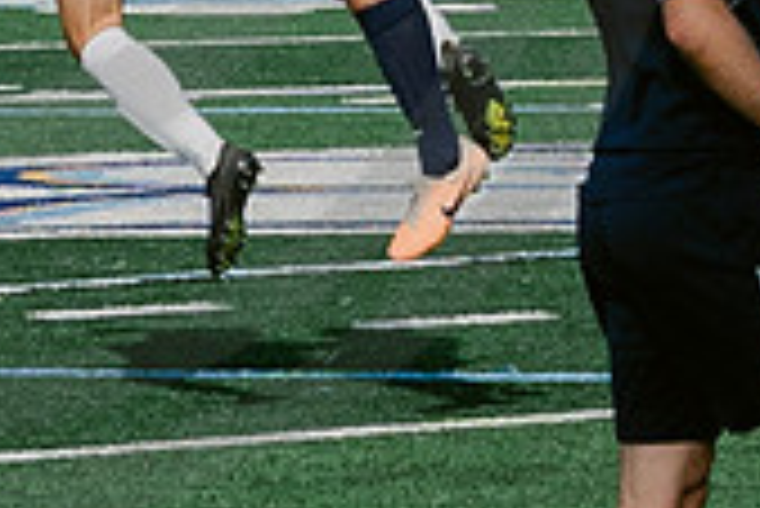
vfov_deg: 1.4
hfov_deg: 2.1
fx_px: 20368
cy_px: -440
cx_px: -124
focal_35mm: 964
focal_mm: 70
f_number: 5.6
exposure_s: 1/3200
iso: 640
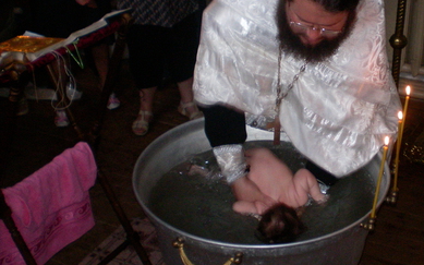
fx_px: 659
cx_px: 280
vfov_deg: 22.5
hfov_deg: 35.4
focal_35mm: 57
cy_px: 69
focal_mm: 6.3
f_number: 3.1
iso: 200
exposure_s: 1/30
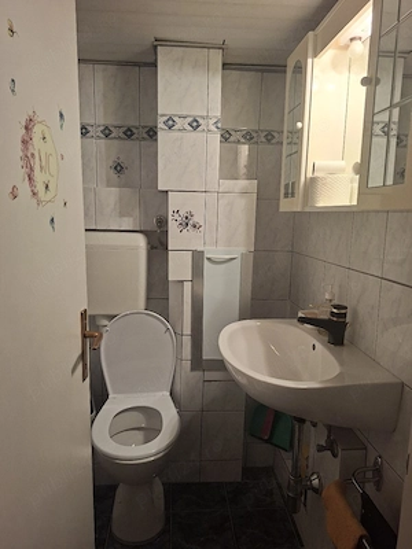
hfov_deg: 58.9
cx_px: 206
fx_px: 365
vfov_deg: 73.9
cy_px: 274
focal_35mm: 23
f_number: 1.8
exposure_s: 1/100
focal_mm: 5.54
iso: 160
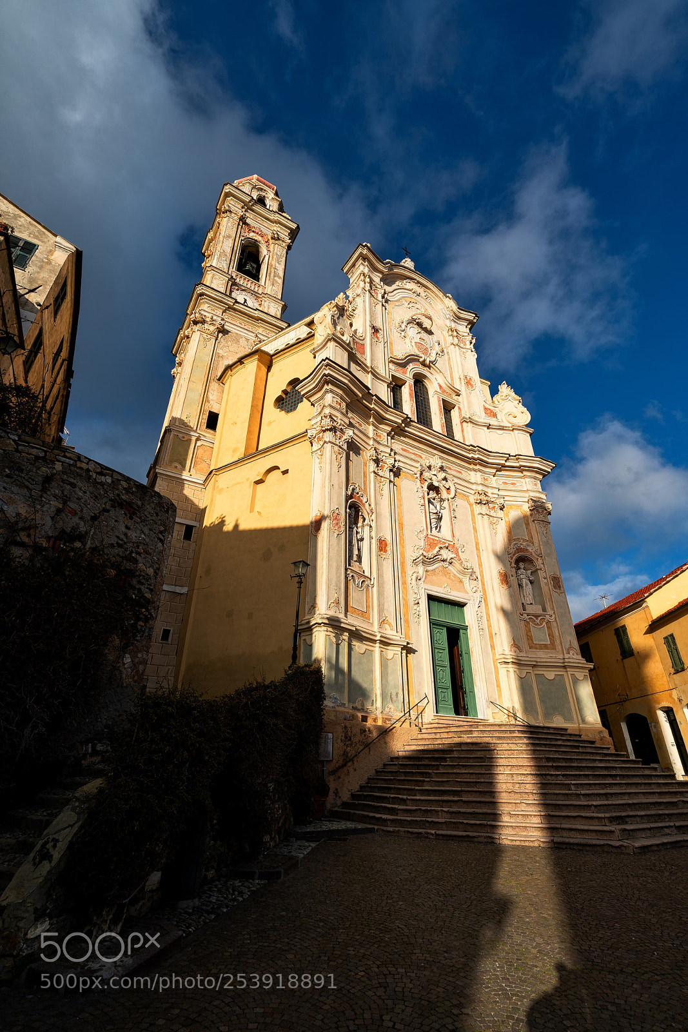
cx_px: 344
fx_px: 459
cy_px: 516
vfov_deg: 96.7
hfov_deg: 73.8
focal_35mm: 16
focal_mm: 16
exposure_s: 1/200
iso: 100
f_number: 10
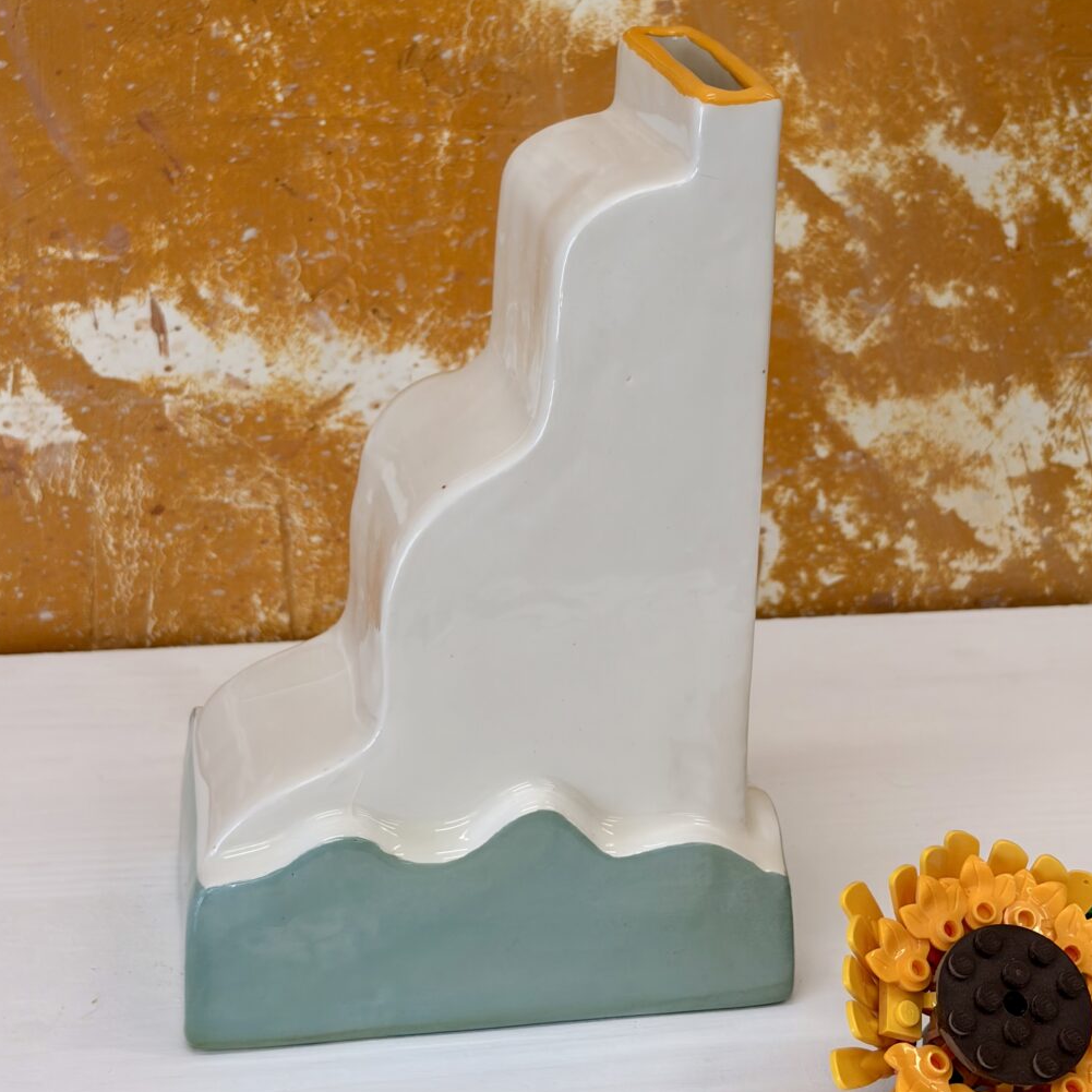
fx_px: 2213
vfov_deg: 27.7
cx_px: 547
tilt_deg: -18.1
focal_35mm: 62
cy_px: 499
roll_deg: +0.4
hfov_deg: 27.7
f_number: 1.6
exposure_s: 1/128
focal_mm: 5.96
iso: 25
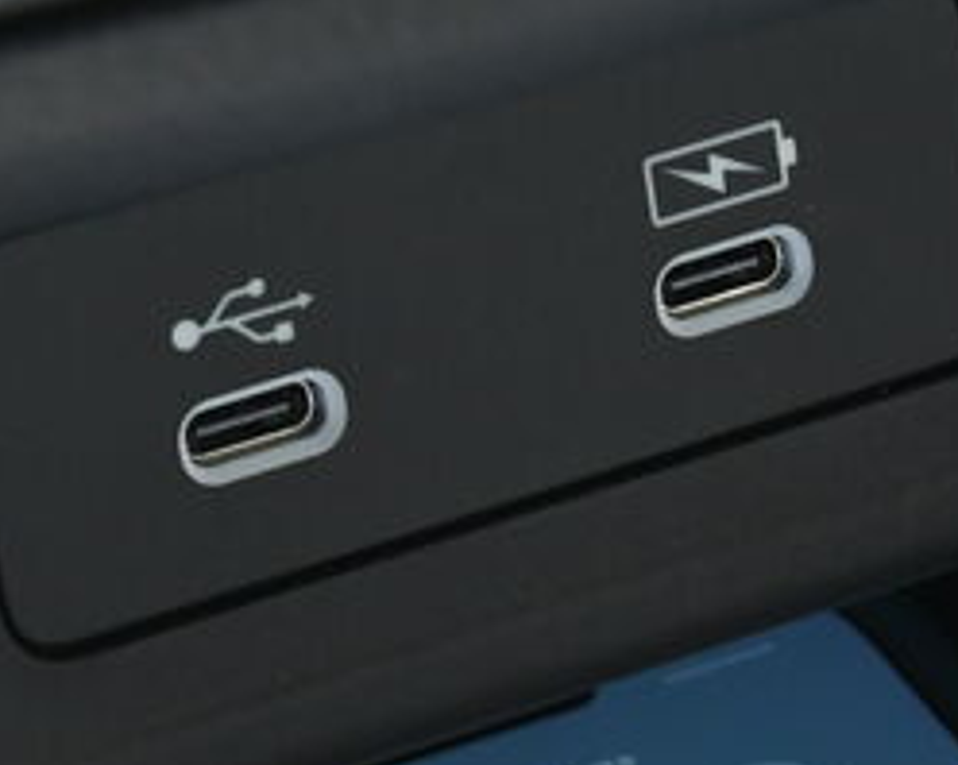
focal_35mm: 254
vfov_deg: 6.1
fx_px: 7208
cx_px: 641
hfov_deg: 7.6
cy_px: 802
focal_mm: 35
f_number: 9
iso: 1000
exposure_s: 1/20
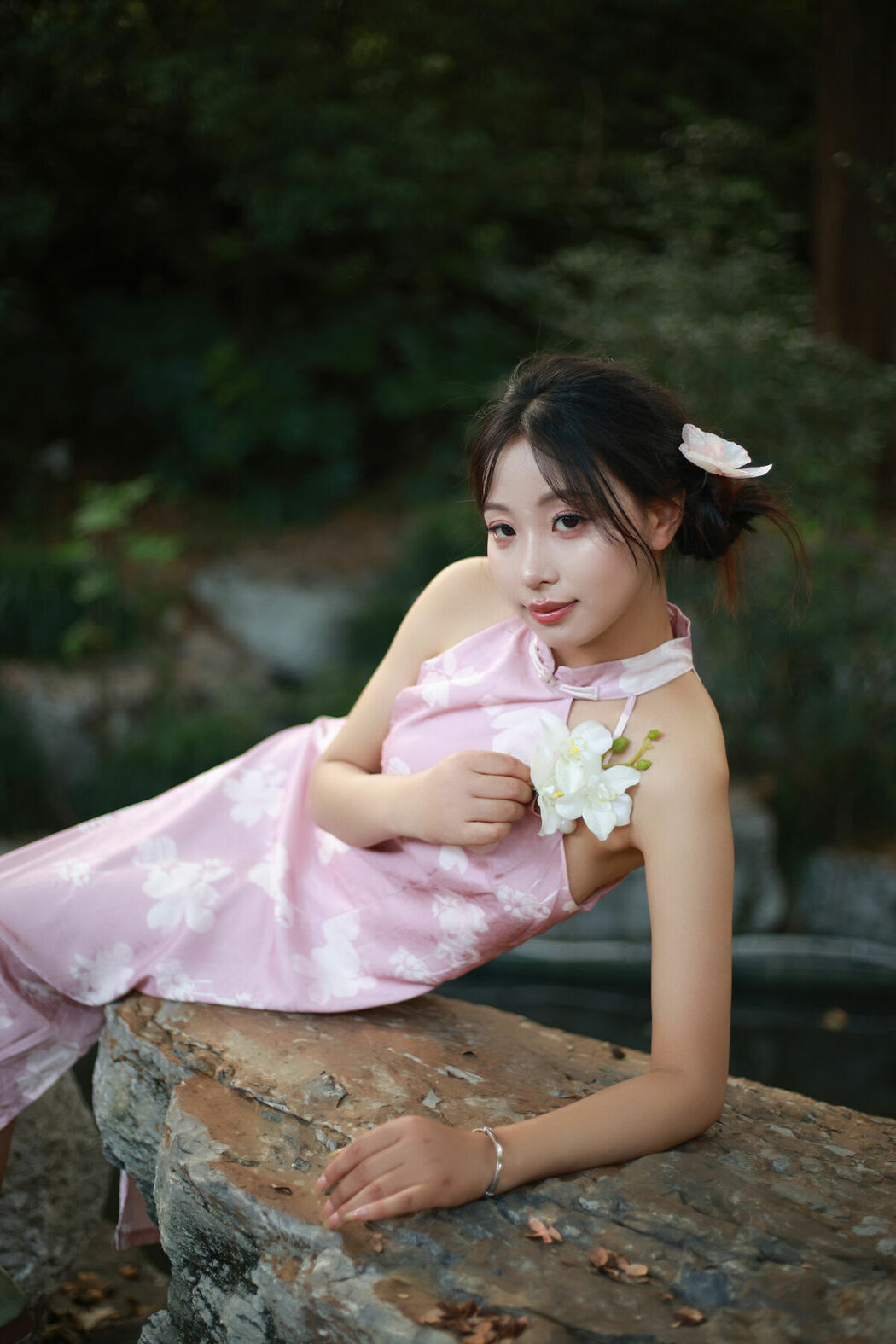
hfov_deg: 27.5
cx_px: 448
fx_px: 1829
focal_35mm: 49
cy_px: 672
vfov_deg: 40.3
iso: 640
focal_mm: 50
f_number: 1.8
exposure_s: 1/200
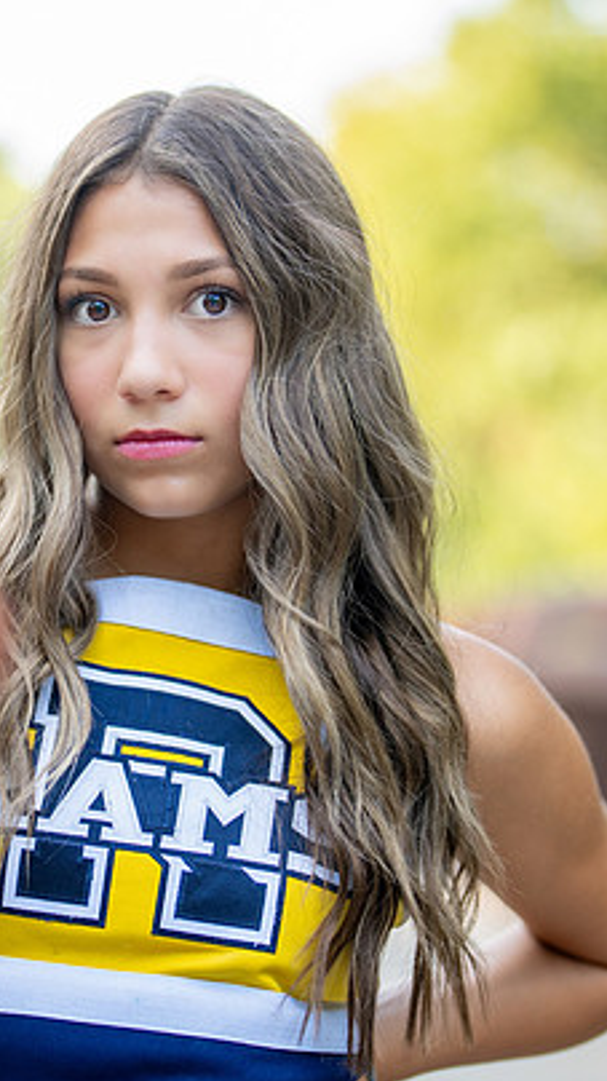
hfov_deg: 11.7
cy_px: 533
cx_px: 146
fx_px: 2950
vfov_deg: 20.8
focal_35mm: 103
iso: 125
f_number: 1.2
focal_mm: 50
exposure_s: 1/500
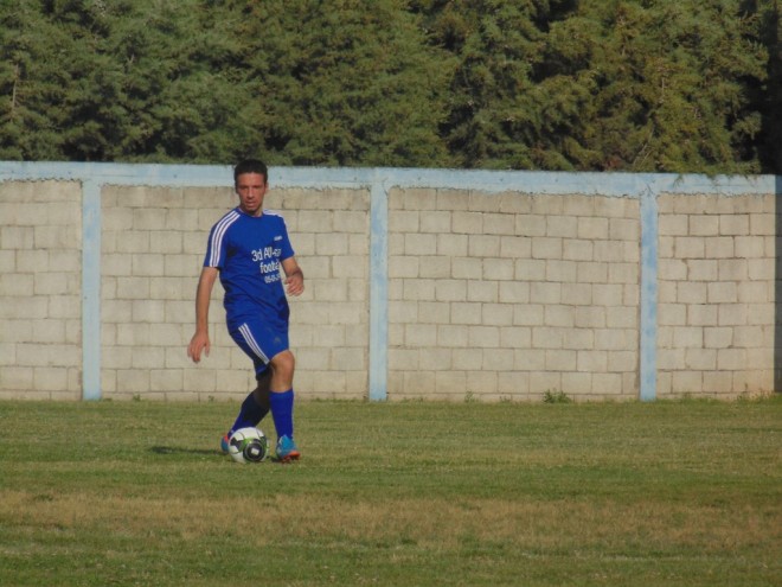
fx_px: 13103
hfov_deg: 3.4
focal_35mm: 580
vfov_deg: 2.6
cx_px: 391
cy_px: 294
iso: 80
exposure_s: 1/500
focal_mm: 104
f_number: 5.9
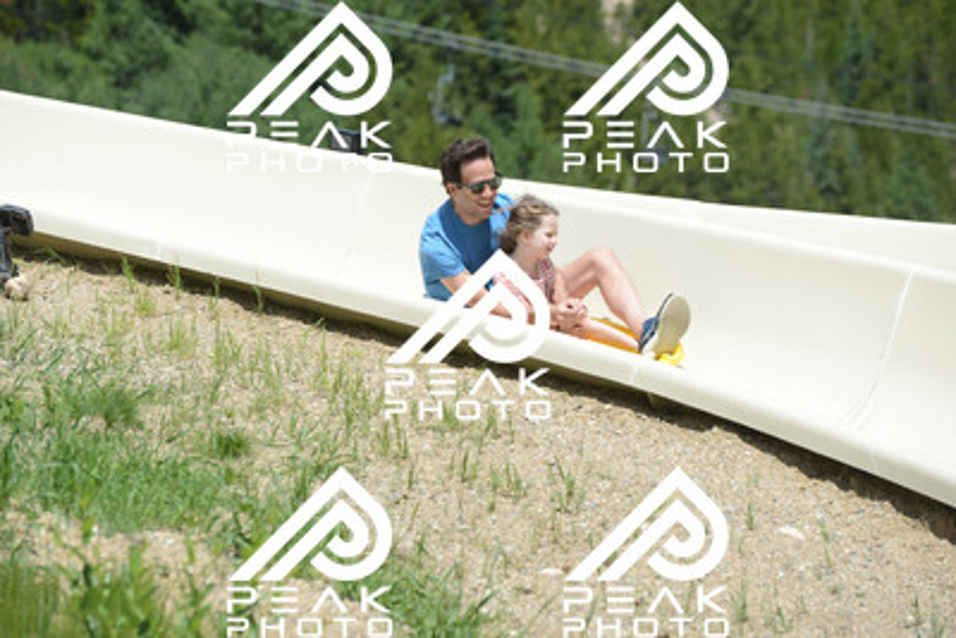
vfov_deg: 7.0
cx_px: 478
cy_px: 319
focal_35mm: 195
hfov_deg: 10.5
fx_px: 5180
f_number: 6.3
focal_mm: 195
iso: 400
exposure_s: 1/1250
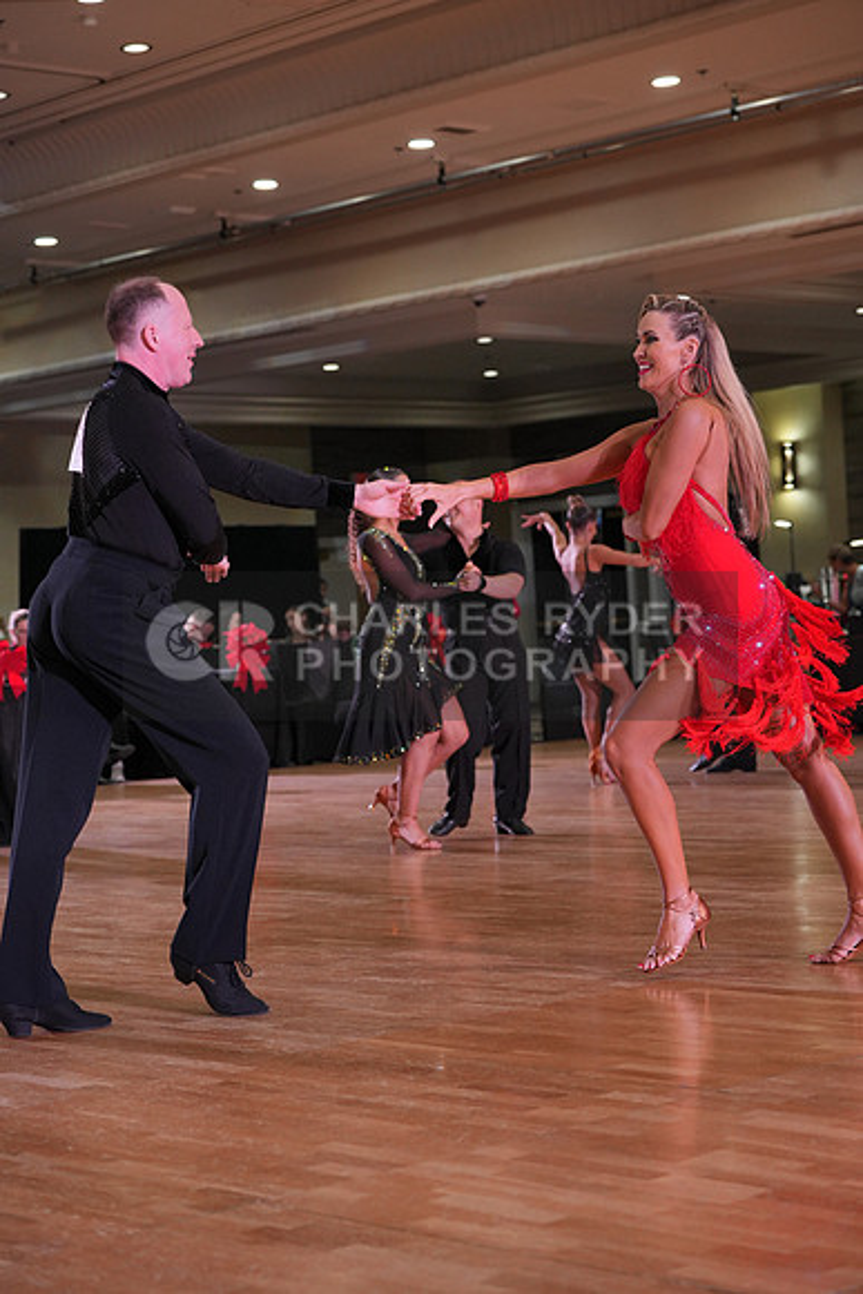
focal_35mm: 70
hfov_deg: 19.5
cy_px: 647
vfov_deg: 28.8
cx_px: 432
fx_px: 2515
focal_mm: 70
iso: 1600
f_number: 4
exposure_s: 1/500
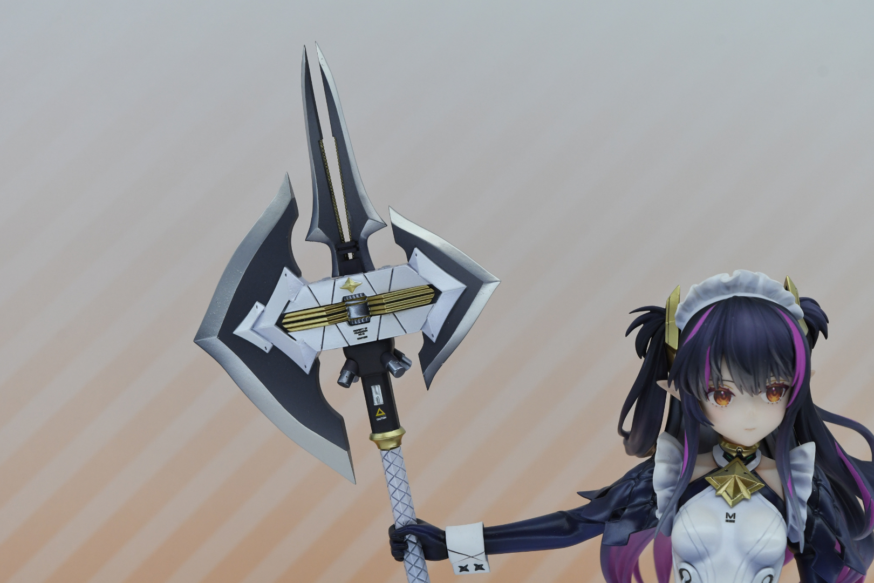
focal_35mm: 82
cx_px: 437
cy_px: 292
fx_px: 2003
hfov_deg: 24.6
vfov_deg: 16.6
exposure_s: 1/800
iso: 1000
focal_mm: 55
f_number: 9
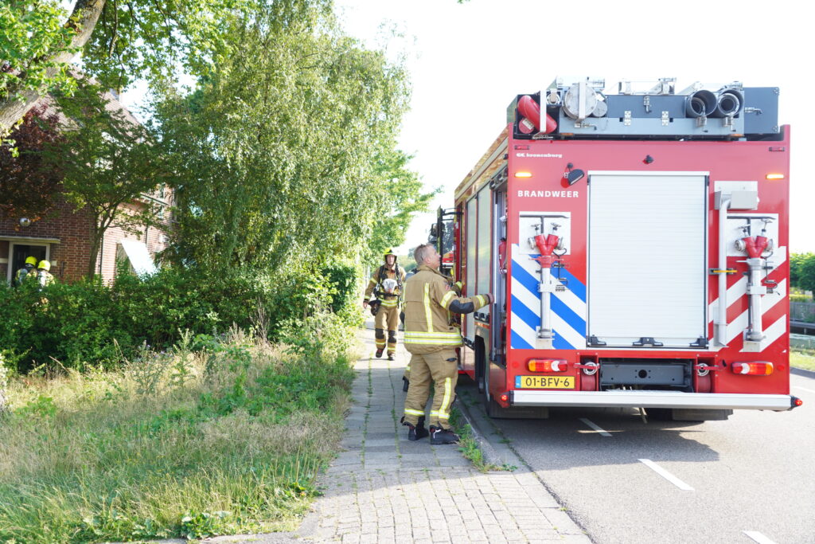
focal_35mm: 32
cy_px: 272
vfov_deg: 41.1
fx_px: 724
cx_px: 408
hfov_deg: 58.7
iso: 500
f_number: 4
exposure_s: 1/400
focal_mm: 32
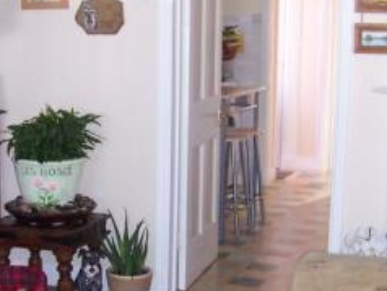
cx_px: 107
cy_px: 211
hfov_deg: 22.1
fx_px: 985
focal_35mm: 88
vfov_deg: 16.7
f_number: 3
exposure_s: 1/60
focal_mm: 6
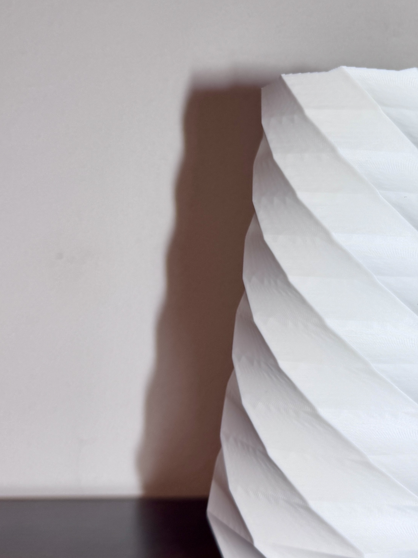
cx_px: 378
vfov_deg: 40.4
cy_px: 253
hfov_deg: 29.6
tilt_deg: -0.2
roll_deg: -0.4
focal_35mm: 47
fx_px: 757
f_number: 1.78
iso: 80
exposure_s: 1/100
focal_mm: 6.76
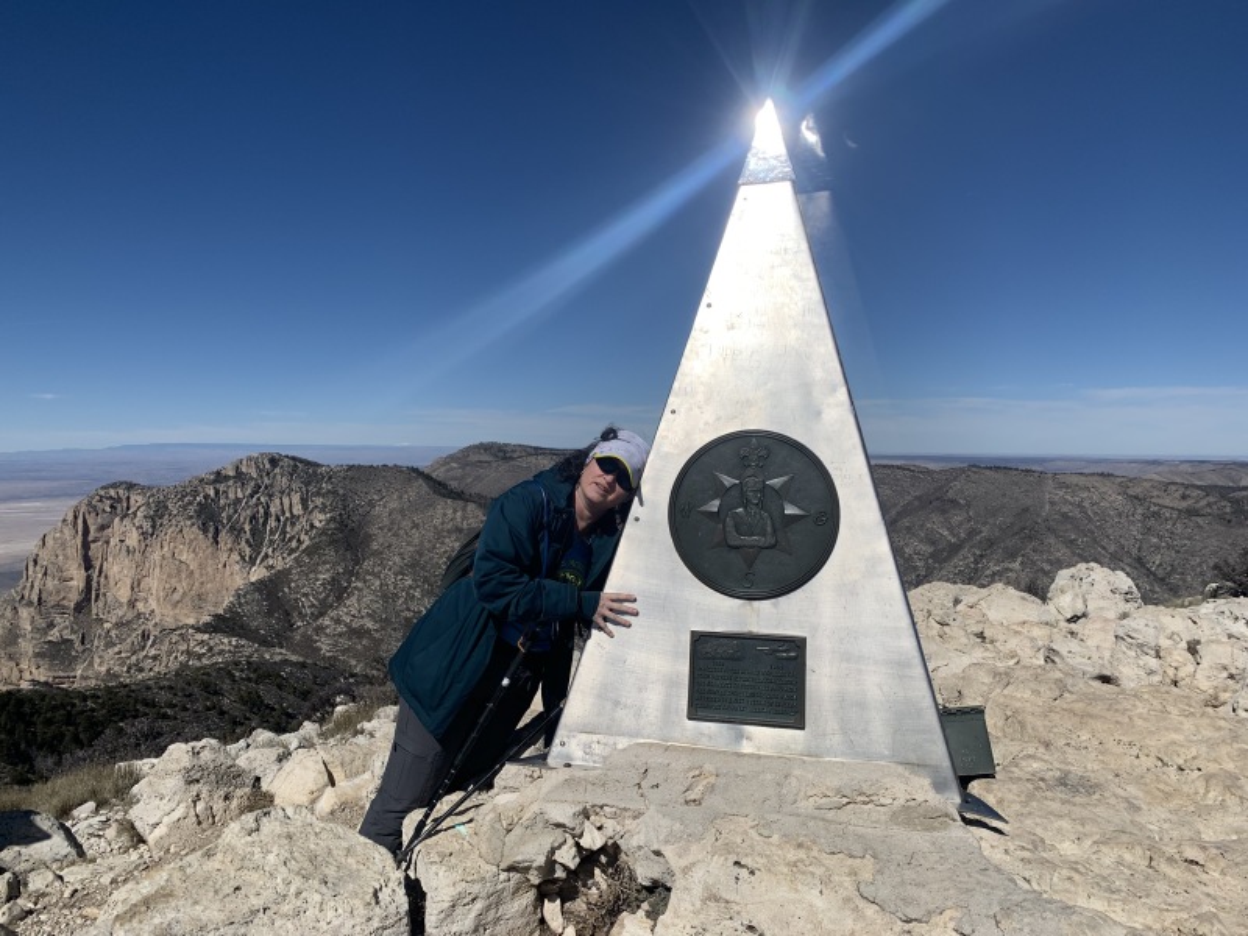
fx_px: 937
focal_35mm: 26
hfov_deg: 67.3
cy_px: 468
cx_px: 624
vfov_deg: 53.1
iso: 25
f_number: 1.8
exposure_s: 1/8696
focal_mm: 4.25
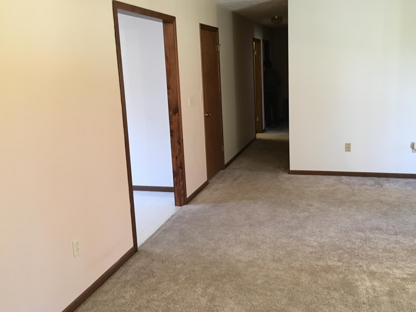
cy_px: 138
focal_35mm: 34
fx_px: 409
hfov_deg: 54.0
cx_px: 214
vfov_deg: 41.7
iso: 125
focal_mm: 4.15
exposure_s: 1/30
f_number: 2.2
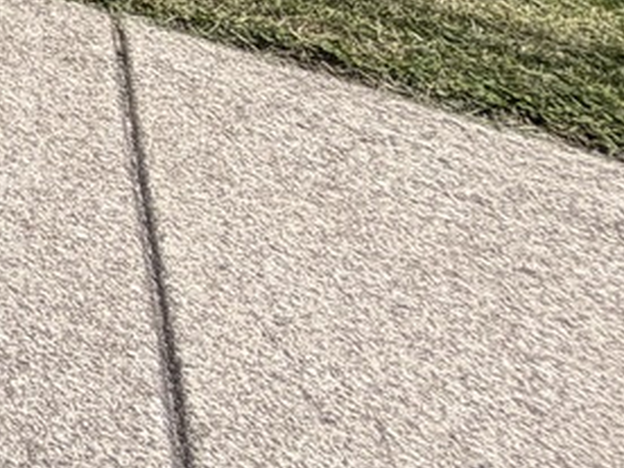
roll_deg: -2.2
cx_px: -904
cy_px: -681
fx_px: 1316
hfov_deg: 14.8
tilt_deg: -1.0
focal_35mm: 73
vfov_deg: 13.8
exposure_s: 1/914
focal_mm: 2.22
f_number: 2.2
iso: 20
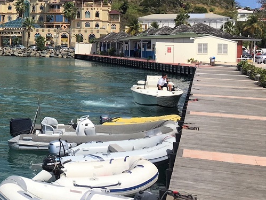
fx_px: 476
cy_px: 44
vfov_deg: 23.3
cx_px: -17
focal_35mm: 62
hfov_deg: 28.7
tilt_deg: +0.7
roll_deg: -1.6
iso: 25
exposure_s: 1/3205
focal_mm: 4.15
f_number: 2.2
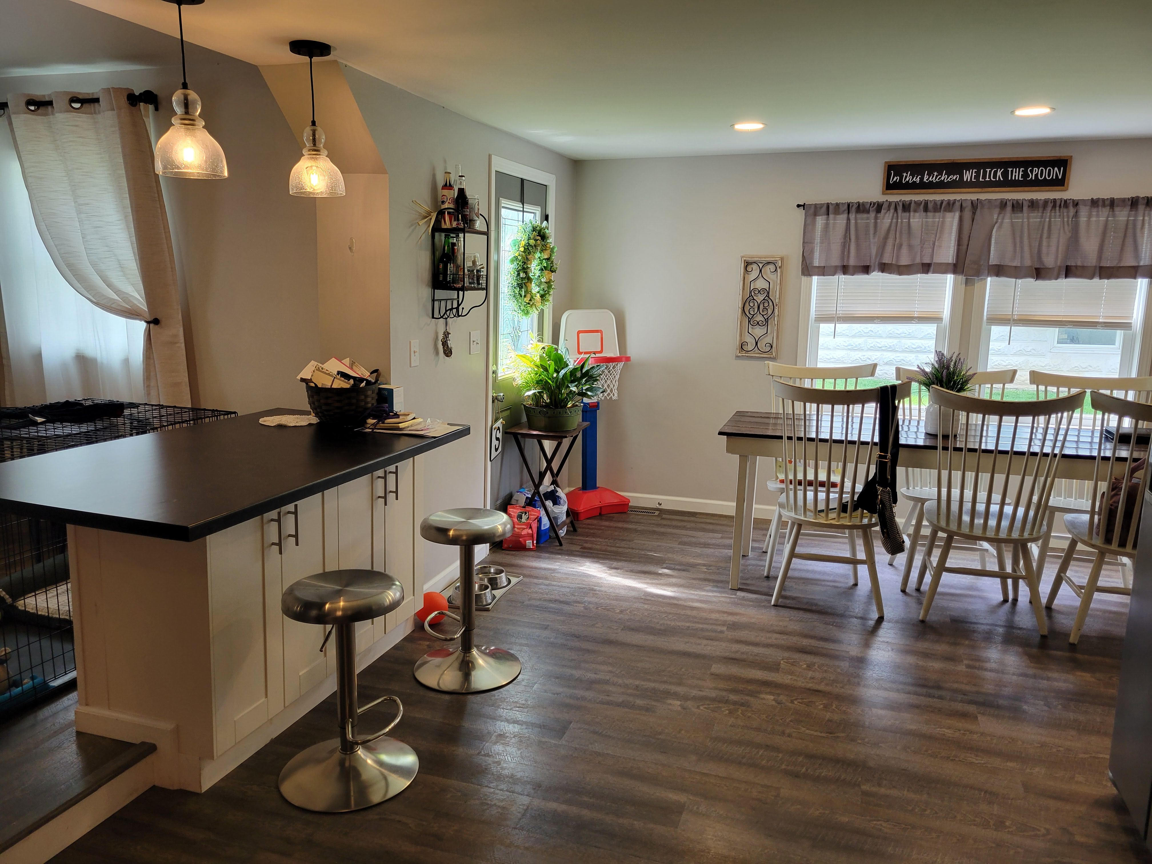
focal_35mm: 26
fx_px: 865
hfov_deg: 67.3
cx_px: 576
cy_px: 432
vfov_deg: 53.1
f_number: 1.8
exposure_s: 1/120
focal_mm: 5.4
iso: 100
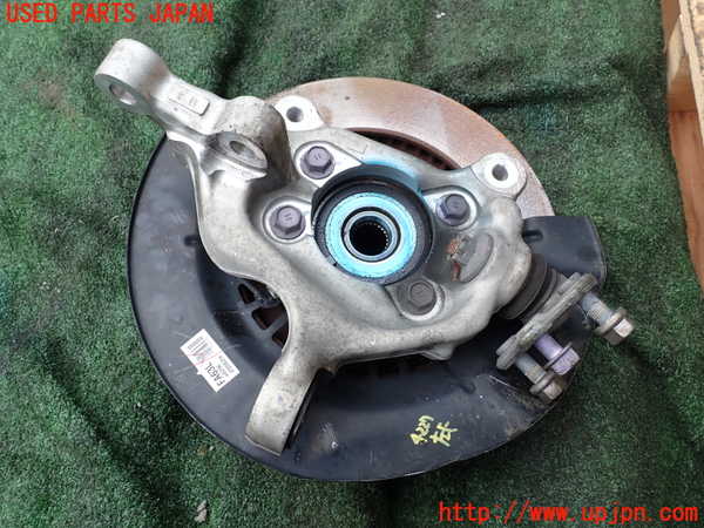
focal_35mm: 30
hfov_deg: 60.0
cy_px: 264
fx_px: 610
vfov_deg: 46.8
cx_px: 352
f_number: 3.2
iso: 100
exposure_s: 1/320
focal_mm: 5.4
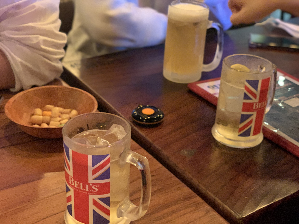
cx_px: 150
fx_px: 449
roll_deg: -3.4
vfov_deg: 28.0
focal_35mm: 52
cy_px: 112
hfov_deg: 36.8
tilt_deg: -28.6
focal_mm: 6
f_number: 2.4
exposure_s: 1/30
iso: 640
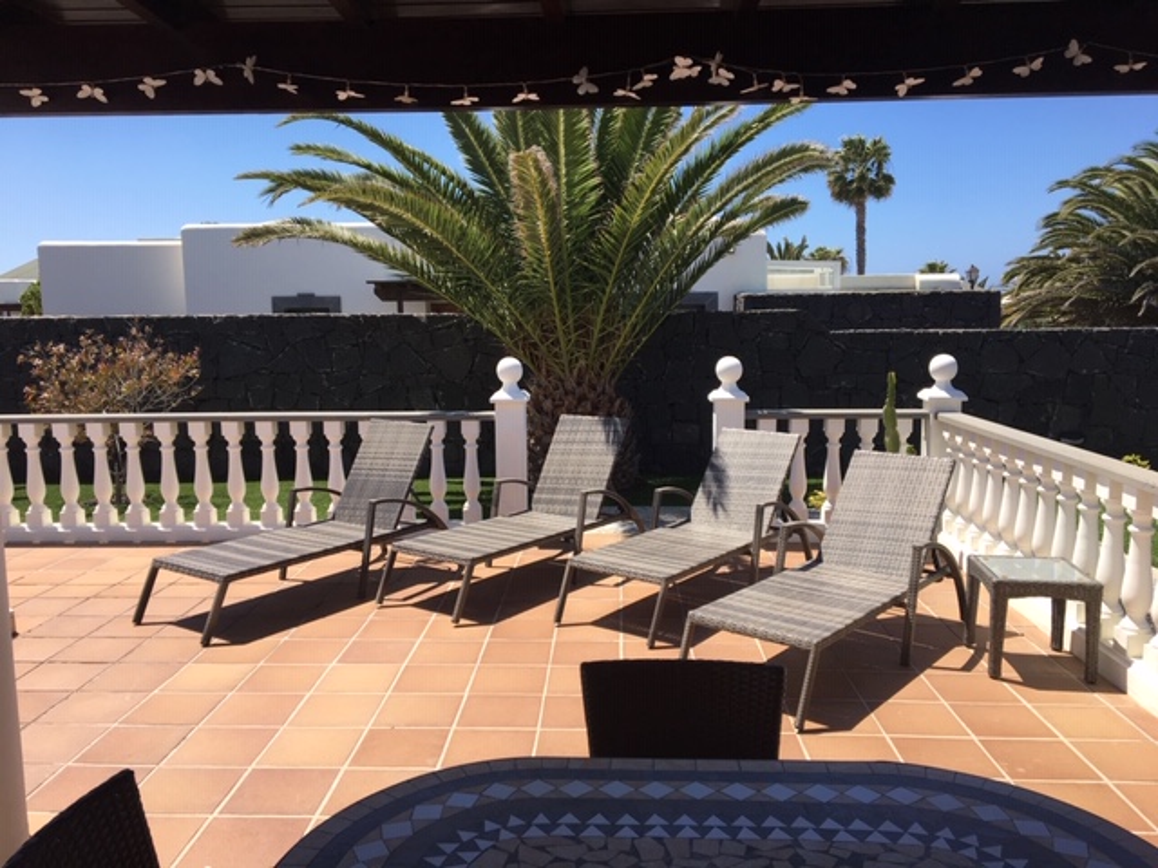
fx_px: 970
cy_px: 434
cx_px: 579
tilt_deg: -5.8
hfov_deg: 61.7
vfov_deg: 48.2
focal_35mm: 29
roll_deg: +0.1
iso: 25
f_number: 2.2
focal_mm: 4.15
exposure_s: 1/1202
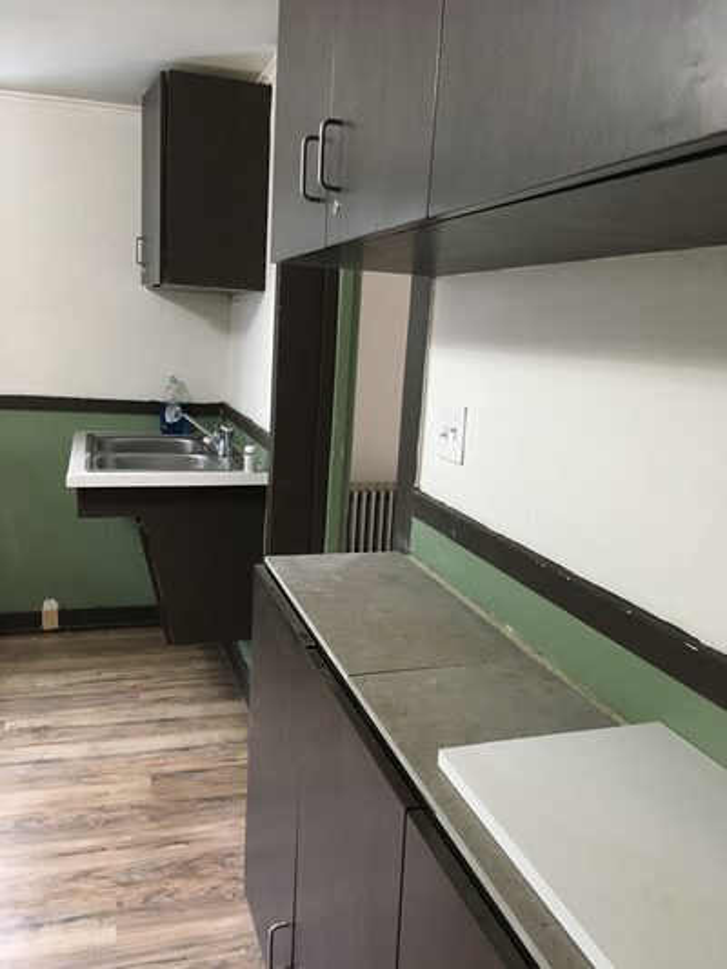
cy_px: 484
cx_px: 364
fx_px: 812
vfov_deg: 61.6
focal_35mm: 29
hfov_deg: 48.2
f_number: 2.2
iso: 200
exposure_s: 1/17
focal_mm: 4.15
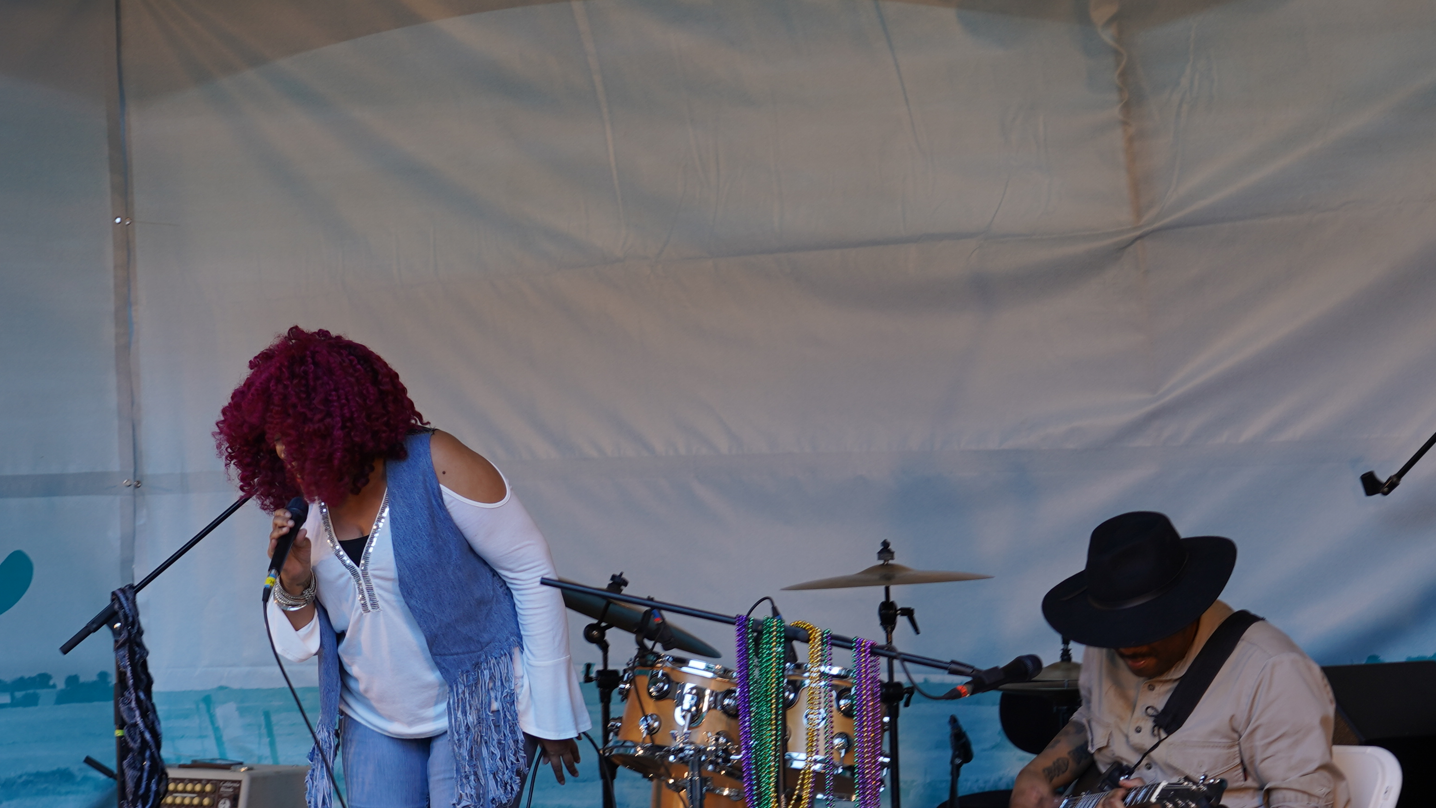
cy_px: 271
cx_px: 329
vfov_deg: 10.2
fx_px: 4531
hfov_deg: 17.9
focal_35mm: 119
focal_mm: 59
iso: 100
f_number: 4
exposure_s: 1/60
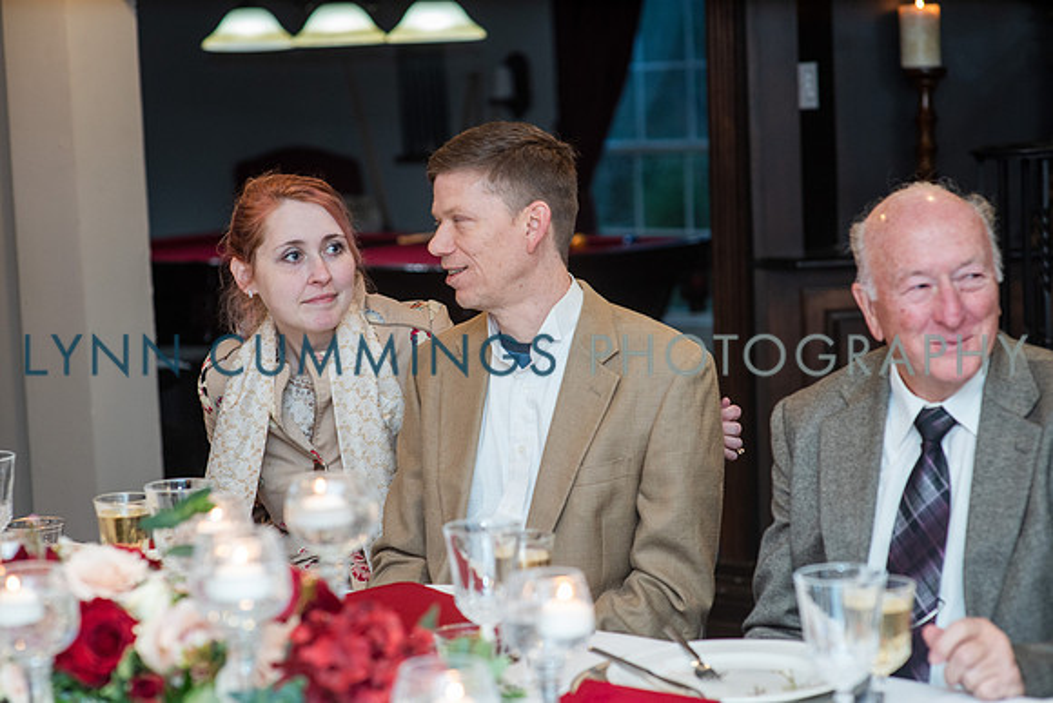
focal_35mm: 85
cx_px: 526
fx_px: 2487
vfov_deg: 16.1
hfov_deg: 23.9
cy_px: 352
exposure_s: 1/160
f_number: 3.2
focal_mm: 85
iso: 1250
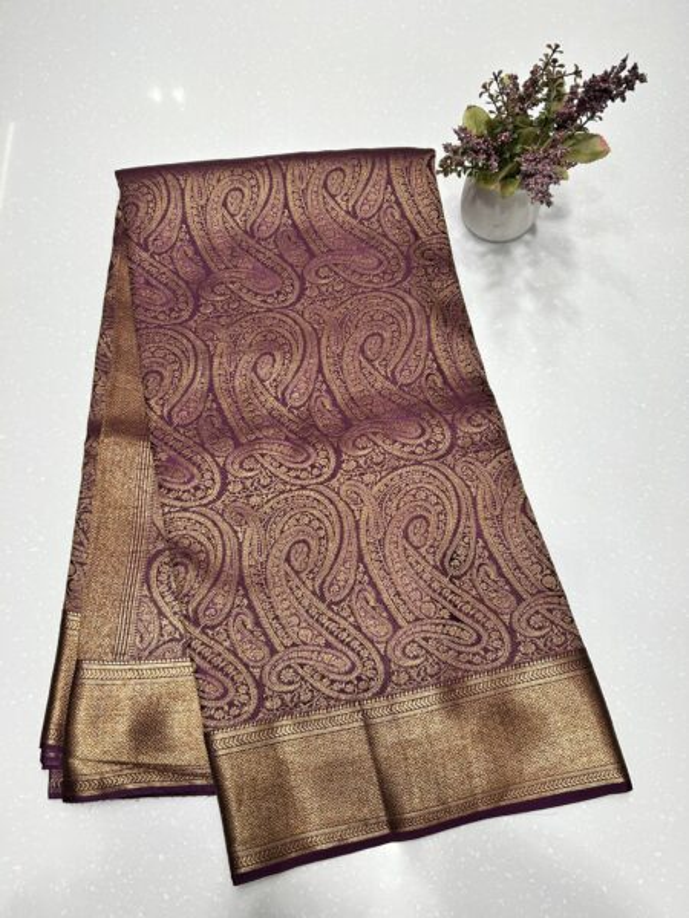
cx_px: 344
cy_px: 459
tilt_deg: -71.6
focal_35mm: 26
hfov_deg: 53.1
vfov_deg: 67.3
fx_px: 690
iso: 50
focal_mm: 5.7
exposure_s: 1/300
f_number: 1.5
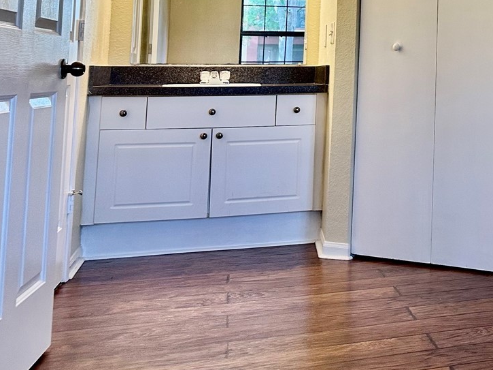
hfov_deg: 32.3
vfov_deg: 25.9
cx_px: 529
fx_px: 754
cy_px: -12
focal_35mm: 53
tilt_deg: +5.7
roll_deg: -0.4
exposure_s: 1/60
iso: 160
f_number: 1.78
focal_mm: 6.86
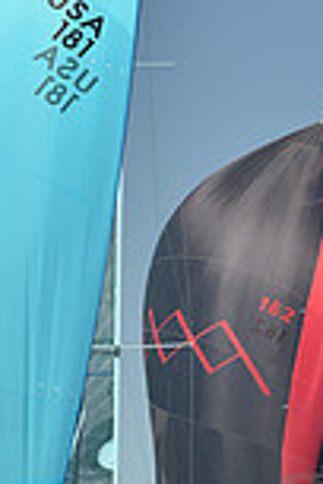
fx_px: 4185
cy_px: 338
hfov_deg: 4.4
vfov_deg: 6.6
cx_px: 116
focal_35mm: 311
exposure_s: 1/1250
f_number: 4
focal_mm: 82
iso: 320
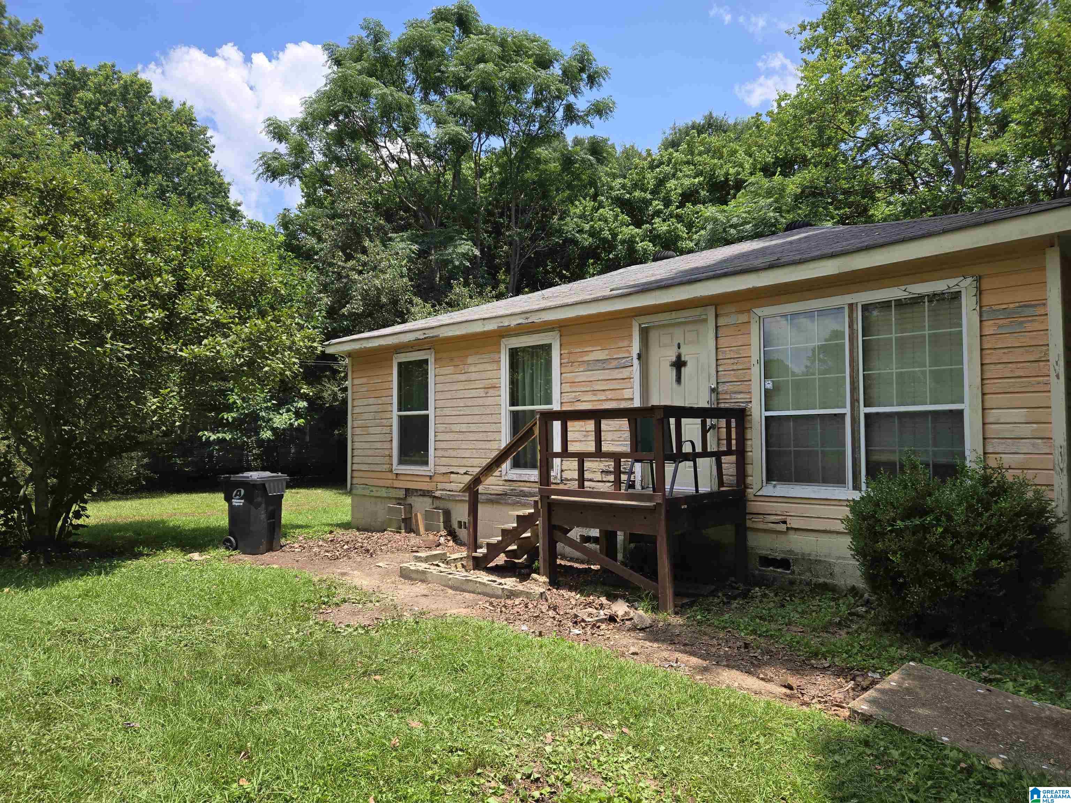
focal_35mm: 23
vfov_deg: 58.9
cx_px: 536
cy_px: 402
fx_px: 712
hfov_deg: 73.9
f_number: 1.8
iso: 25
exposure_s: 1/1132
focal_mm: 5.4
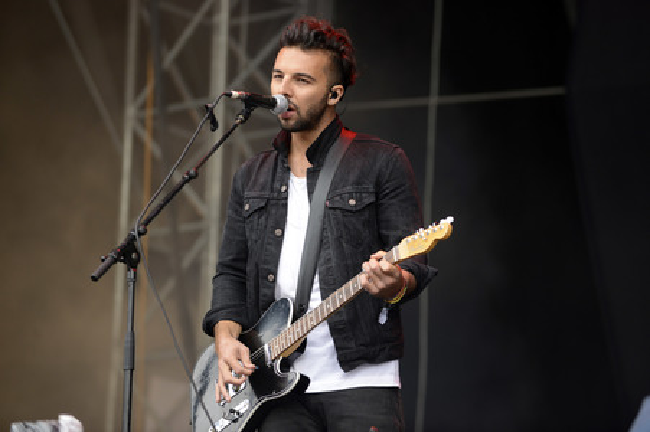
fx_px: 3608
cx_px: 325
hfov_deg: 10.3
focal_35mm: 200
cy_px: 216
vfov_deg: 6.9
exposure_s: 1/320
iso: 800
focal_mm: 200
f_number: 4
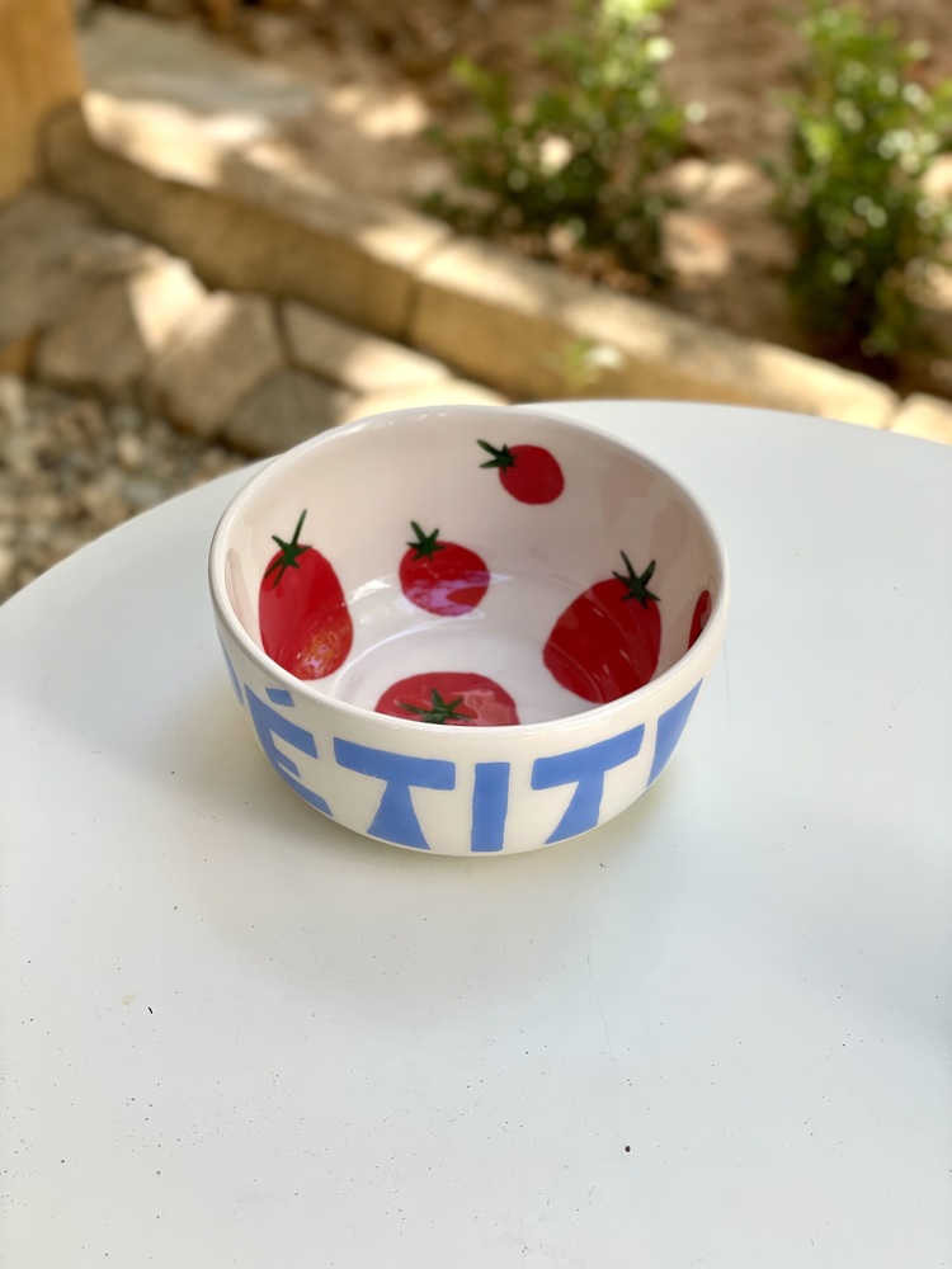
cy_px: 634
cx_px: 476
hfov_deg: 28.0
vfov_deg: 36.8
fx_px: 1907
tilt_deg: -39.7
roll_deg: -0.4
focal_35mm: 52
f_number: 2
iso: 32
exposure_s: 1/274
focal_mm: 6
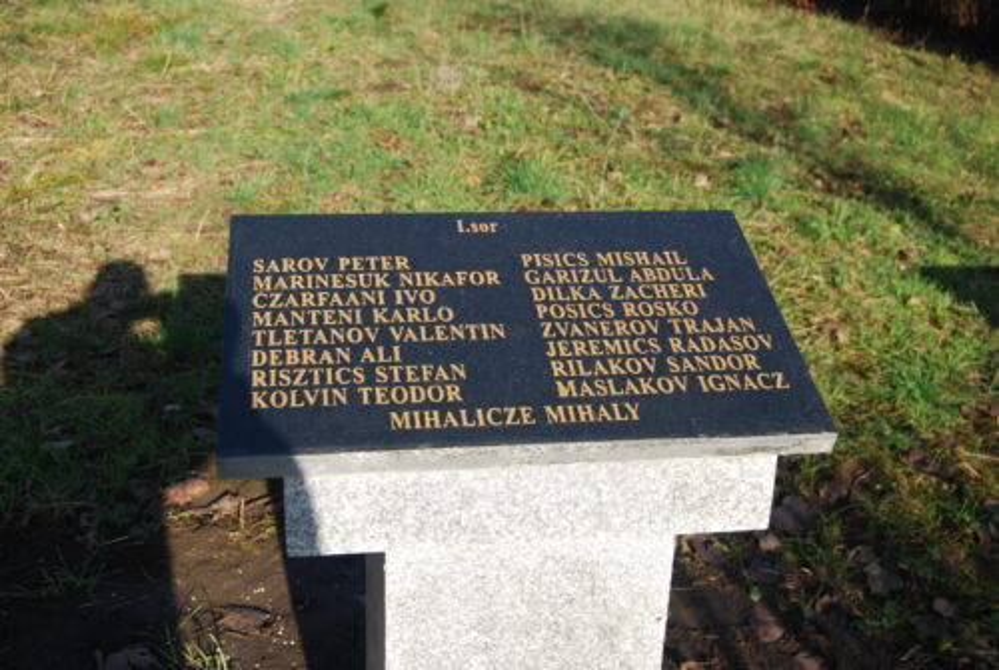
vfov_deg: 30.0
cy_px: 335
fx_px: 1251
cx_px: 500
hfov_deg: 43.5
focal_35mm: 45
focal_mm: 30
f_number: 7.1
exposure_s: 1/200
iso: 100
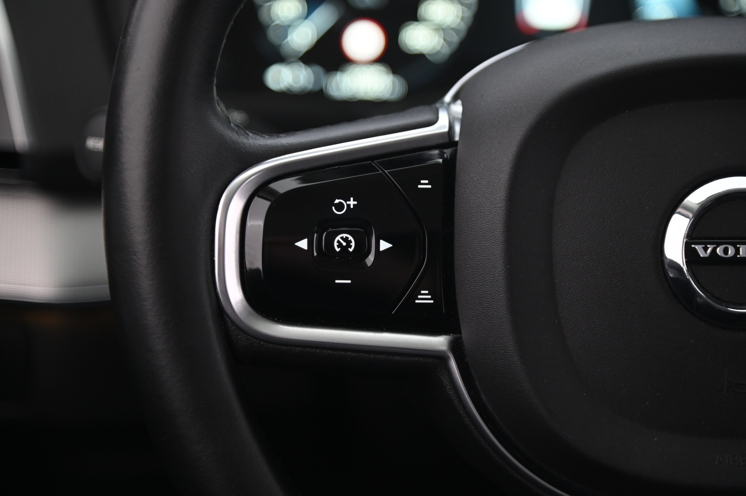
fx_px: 2485
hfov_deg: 17.1
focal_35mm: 120
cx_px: 373
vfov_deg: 11.4
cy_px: 248
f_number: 4
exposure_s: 1/15
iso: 2000
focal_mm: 120
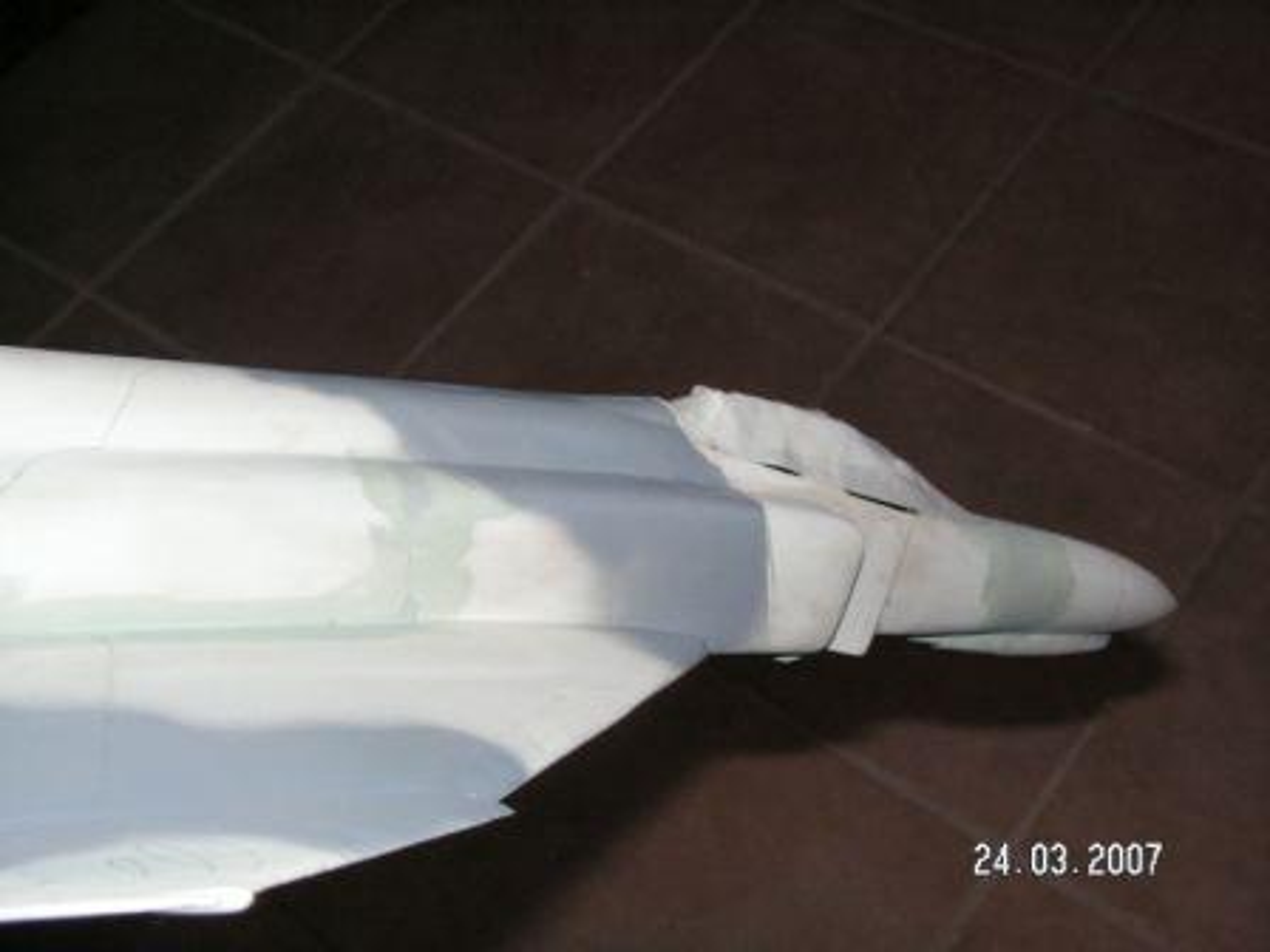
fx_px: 1688
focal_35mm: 46
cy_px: 476
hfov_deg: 41.2
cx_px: 635
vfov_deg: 31.5
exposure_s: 1/40
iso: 160
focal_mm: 7.8
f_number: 3.2
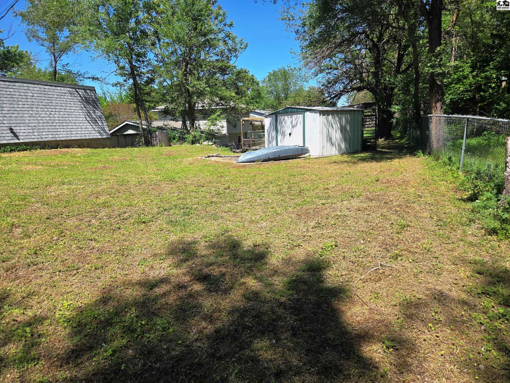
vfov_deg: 58.9
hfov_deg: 73.9
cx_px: 255
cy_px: 192
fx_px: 339
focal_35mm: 23
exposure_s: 1/3550
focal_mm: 5.4
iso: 80
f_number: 1.8
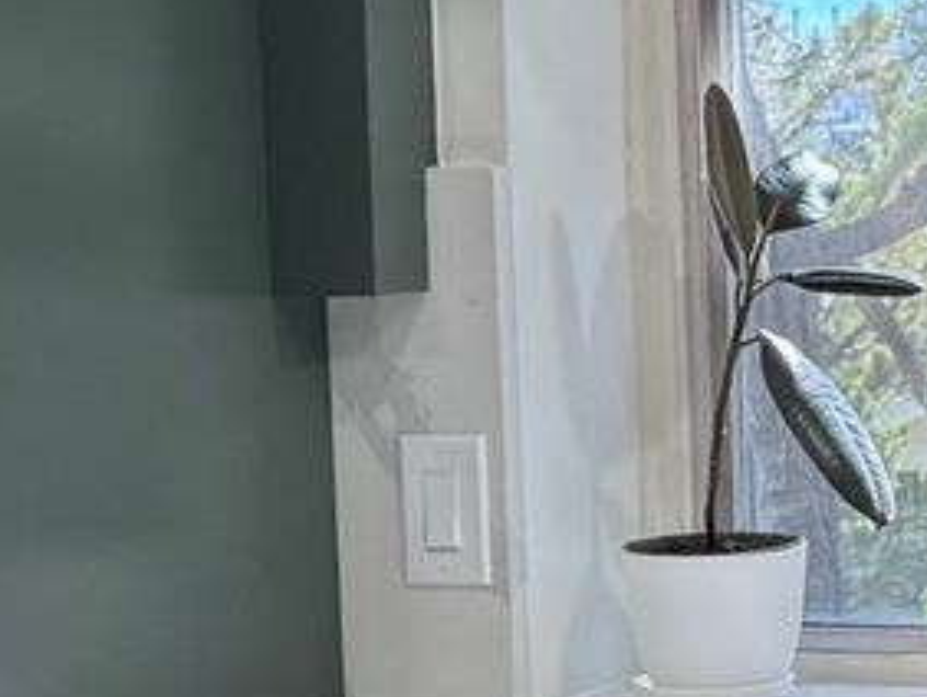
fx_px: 4664
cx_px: 542
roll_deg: +2.1
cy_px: 615
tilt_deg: -6.9
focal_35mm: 174
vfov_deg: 8.5
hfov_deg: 11.3
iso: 80
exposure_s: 1/120
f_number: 1.78
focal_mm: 6.76
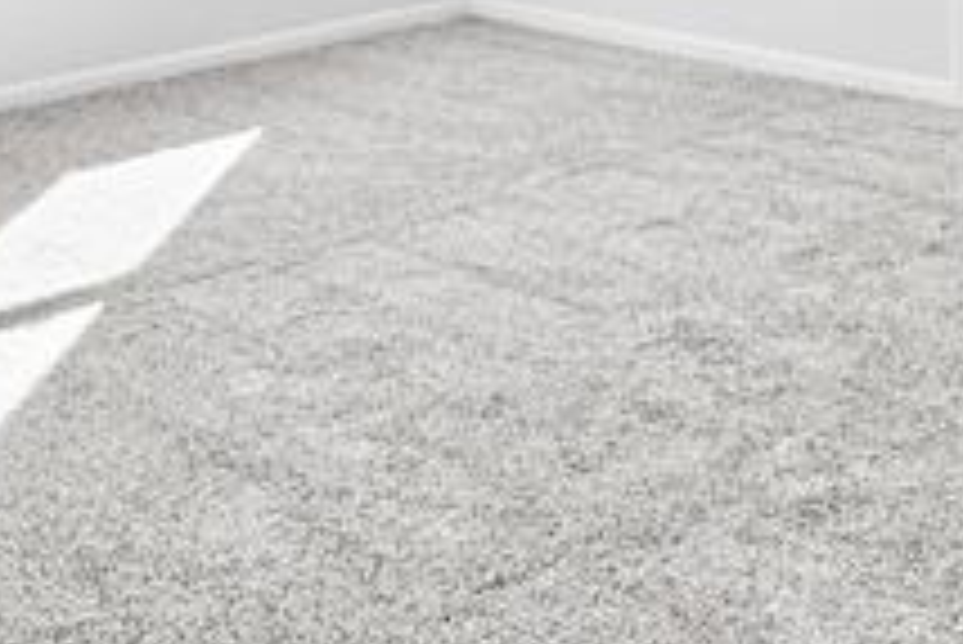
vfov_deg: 18.1
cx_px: 297
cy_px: -327
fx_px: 1793
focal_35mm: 67
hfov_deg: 29.8
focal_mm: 14
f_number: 9
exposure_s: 1/5
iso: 100
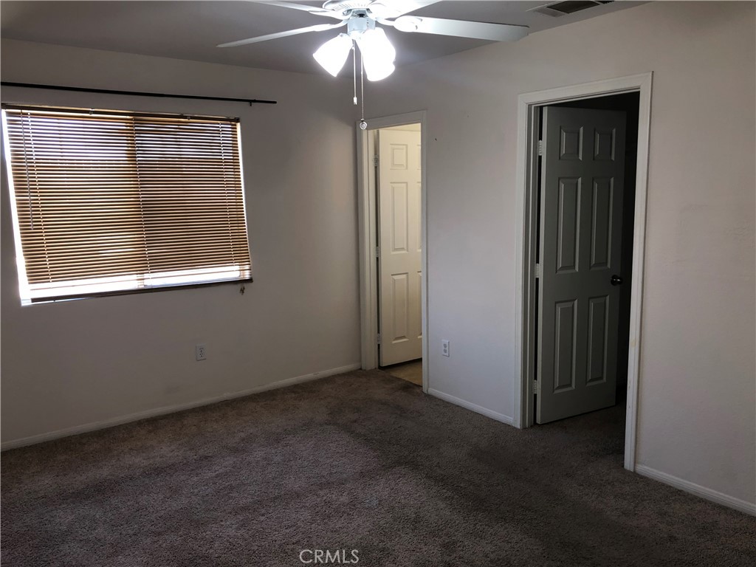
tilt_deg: -9.0
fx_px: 612
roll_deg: +1.5
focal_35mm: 28
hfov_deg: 63.4
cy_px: 284
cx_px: 378
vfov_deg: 49.7
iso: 20
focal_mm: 3.99
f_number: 1.8
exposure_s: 1/19
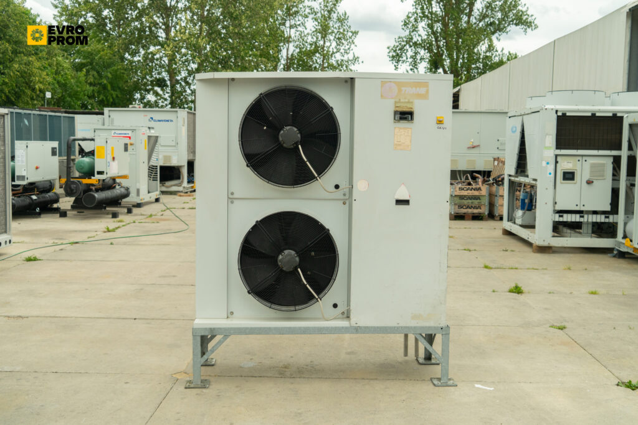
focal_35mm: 38
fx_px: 673
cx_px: 319
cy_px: 212
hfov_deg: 50.7
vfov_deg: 35.1
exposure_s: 1/250
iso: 800
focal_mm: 38
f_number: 5.6
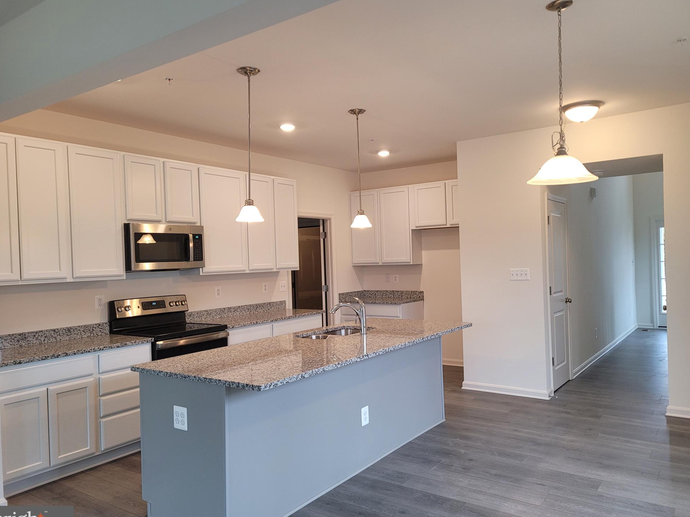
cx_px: 345
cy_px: 266
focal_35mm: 27
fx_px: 538
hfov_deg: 65.3
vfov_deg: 51.3
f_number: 1.8
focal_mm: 5.4
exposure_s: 1/120
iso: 160
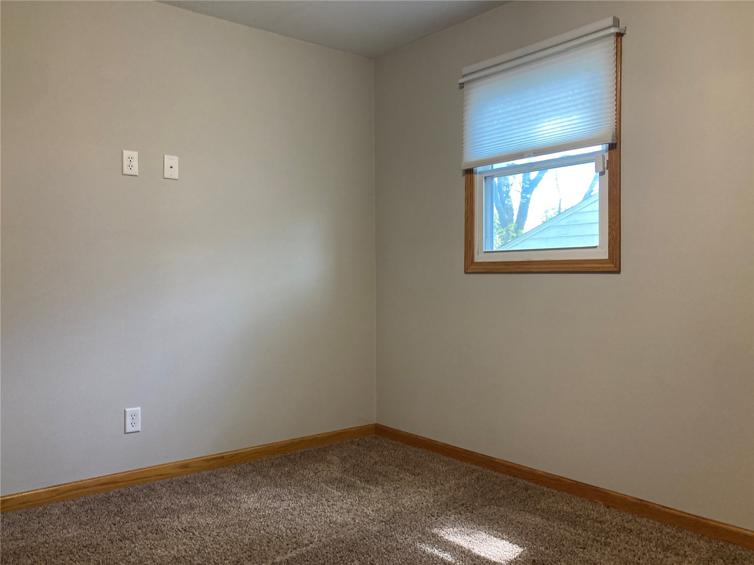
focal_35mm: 28
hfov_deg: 63.5
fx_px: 610
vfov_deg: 49.7
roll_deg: +0.9
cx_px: 377
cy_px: 282
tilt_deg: -0.8
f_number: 1.8
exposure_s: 1/60
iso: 125
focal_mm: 3.99
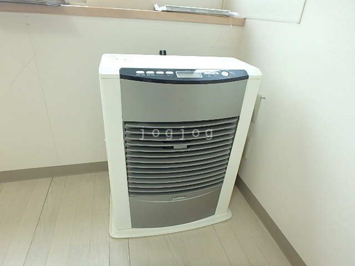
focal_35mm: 21
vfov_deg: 63.4
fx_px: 215
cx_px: 178
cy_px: 133
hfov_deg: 79.0
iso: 320
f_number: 3.5
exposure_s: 1/30
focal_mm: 3.7
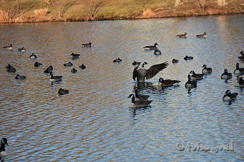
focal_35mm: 200
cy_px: 81
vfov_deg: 6.9
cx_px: 122
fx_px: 1355
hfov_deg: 10.3
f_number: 5
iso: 400
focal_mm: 200
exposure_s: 1/2000
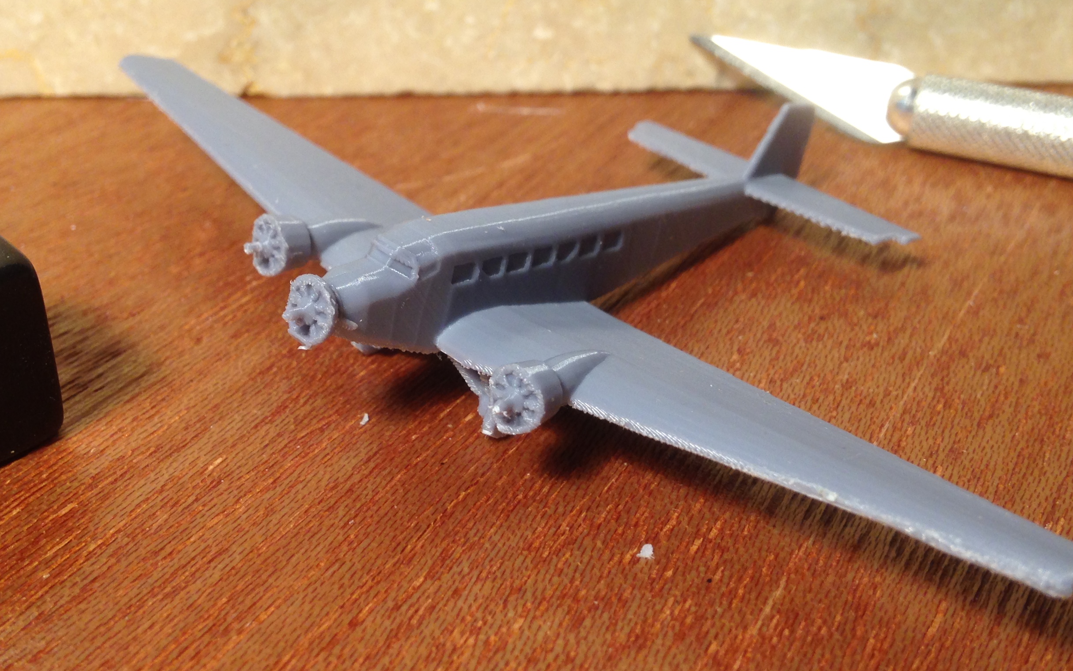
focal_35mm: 47
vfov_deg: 27.4
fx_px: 1374
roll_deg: -0.9
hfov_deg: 42.6
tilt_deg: -35.0
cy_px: 352
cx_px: 494
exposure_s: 1/20
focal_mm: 4.12
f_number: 2.4
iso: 64
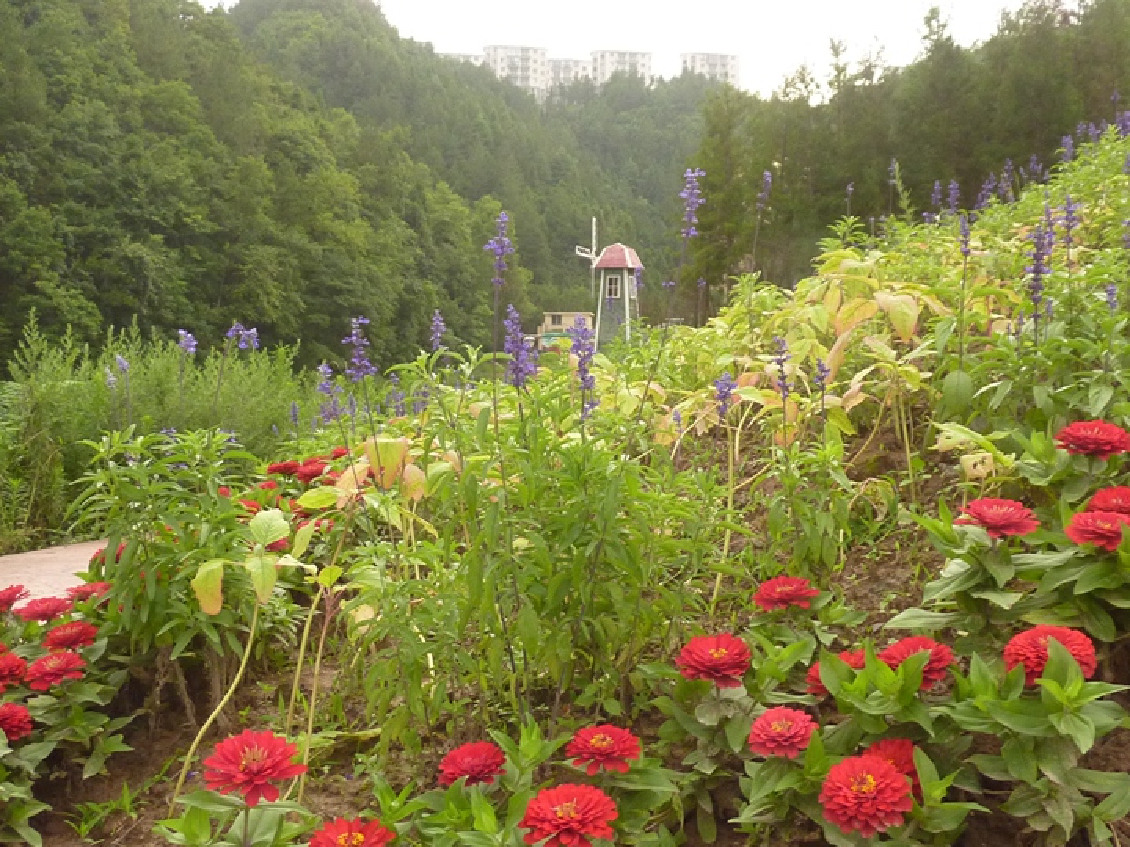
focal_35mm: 41
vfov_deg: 35.1
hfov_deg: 45.8
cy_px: 424
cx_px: 565
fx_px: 1338
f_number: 3.4
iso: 250
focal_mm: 4.7
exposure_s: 1/30
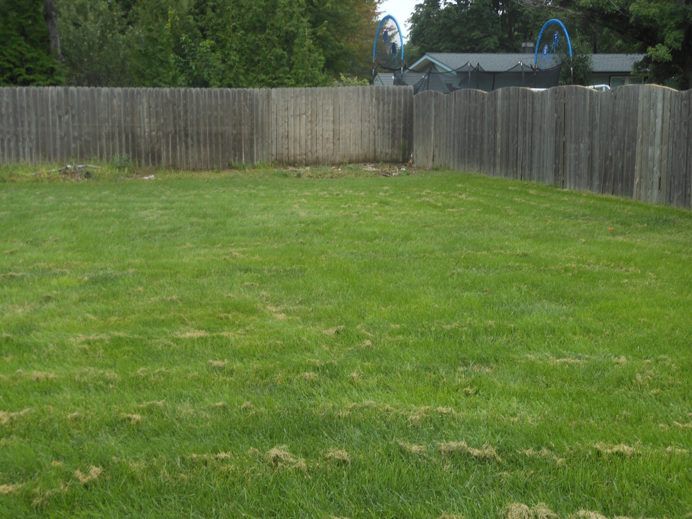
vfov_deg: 29.1
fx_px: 1000
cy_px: 260
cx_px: 346
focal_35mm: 50
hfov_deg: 38.2
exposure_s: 1/80
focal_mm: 8.9
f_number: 4
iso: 80
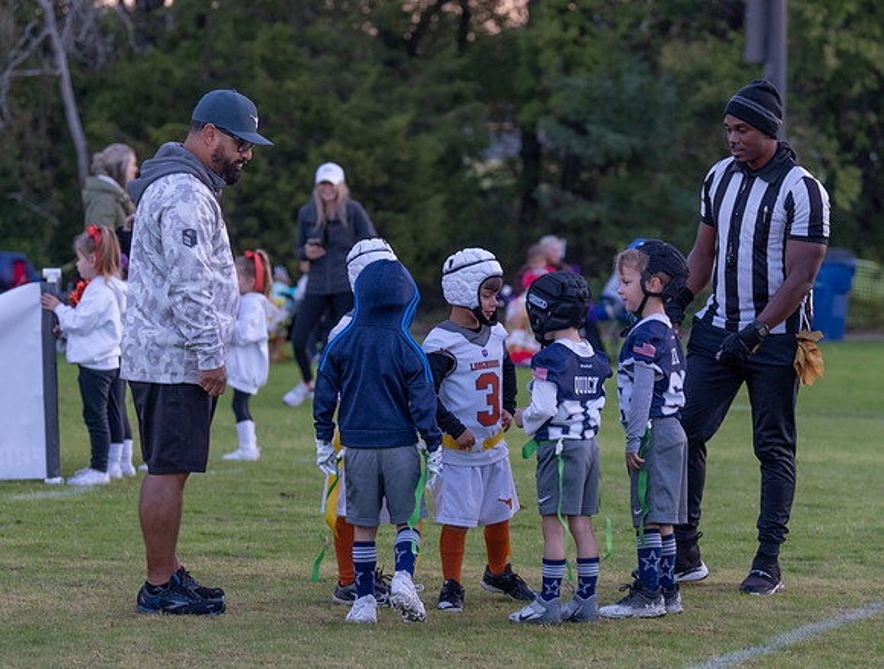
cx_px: 449
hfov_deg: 14.3
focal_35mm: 138
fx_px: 3533
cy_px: 433
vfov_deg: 10.8
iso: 320
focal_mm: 91
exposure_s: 1/320
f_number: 2.8
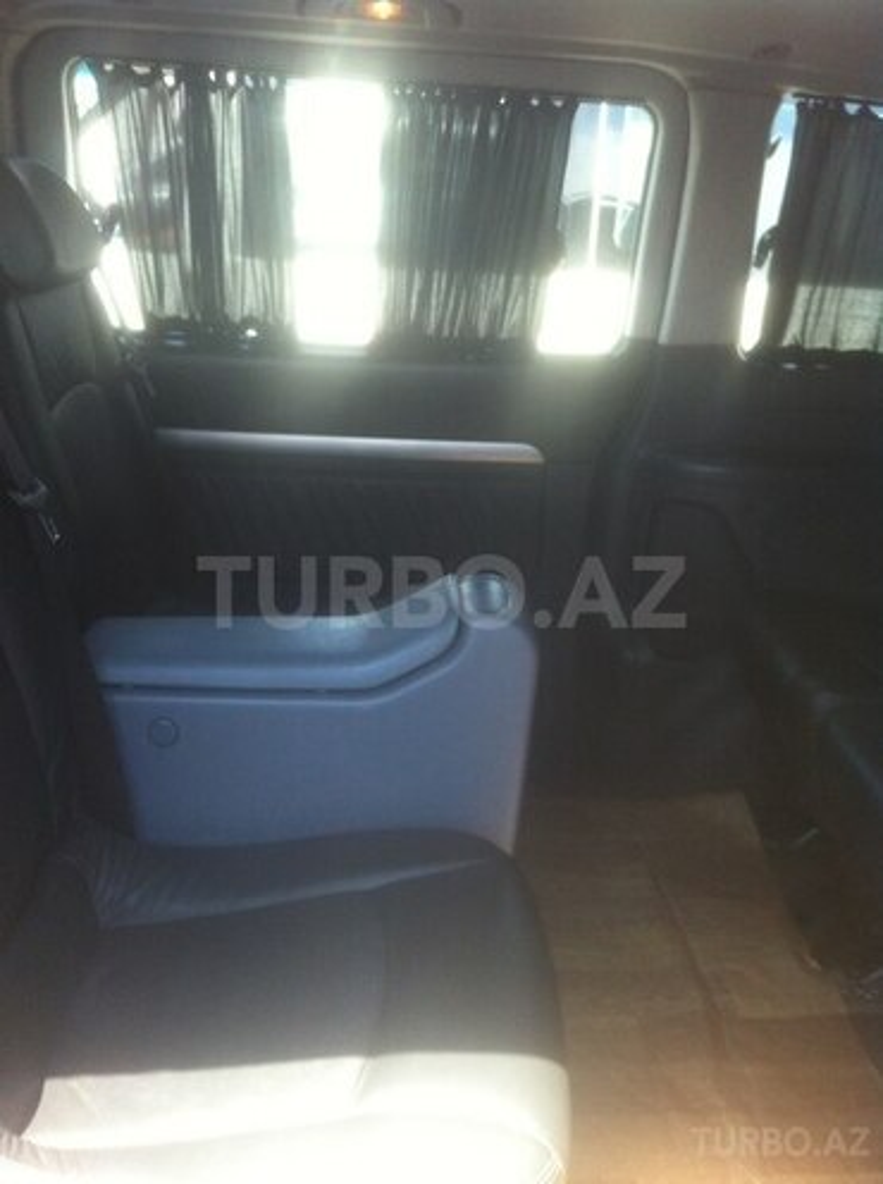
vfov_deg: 52.7
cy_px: 592
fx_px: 1195
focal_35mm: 35
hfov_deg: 40.6
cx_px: 442
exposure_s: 1/120
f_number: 2.8
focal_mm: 3.85
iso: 100
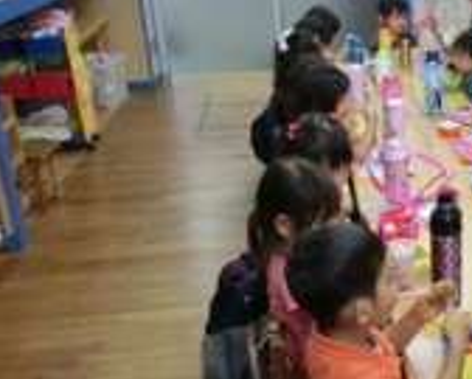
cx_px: 492
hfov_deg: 29.8
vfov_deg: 26.2
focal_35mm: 58
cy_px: 239
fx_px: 812
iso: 800
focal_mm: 4.5
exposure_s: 1/80
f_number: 3.5
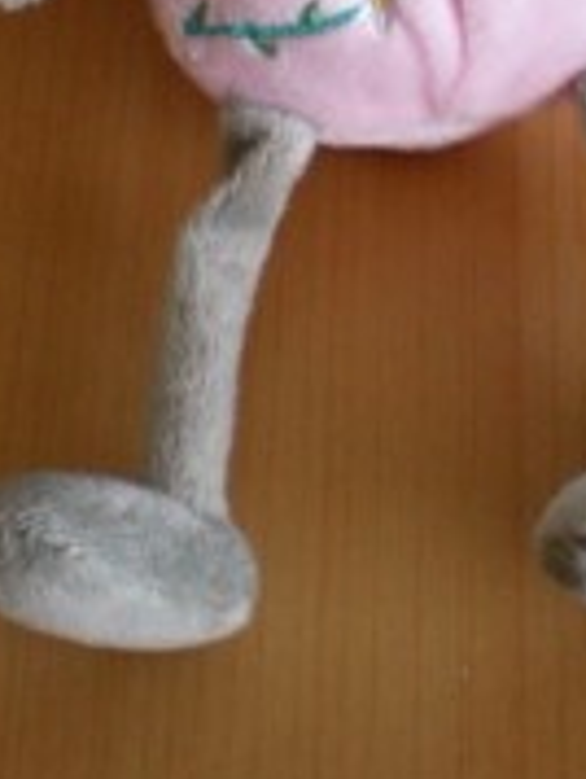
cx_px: 350
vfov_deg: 16.9
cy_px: -158
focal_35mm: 111
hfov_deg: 13.4
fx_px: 2499
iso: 171
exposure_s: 1/63.6
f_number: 3.1
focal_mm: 6.3
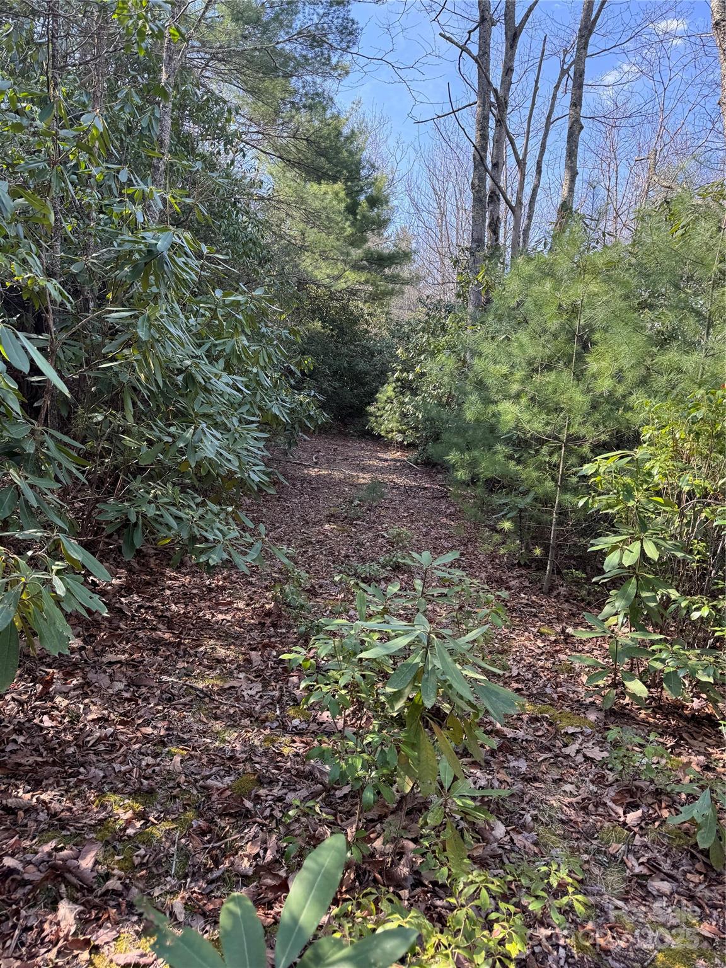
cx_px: 363
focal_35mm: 24
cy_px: 484
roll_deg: -3.3
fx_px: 671
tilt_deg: -6.1
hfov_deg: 56.8
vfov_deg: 71.6
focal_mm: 6.76
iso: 80
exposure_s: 1/331
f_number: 1.78
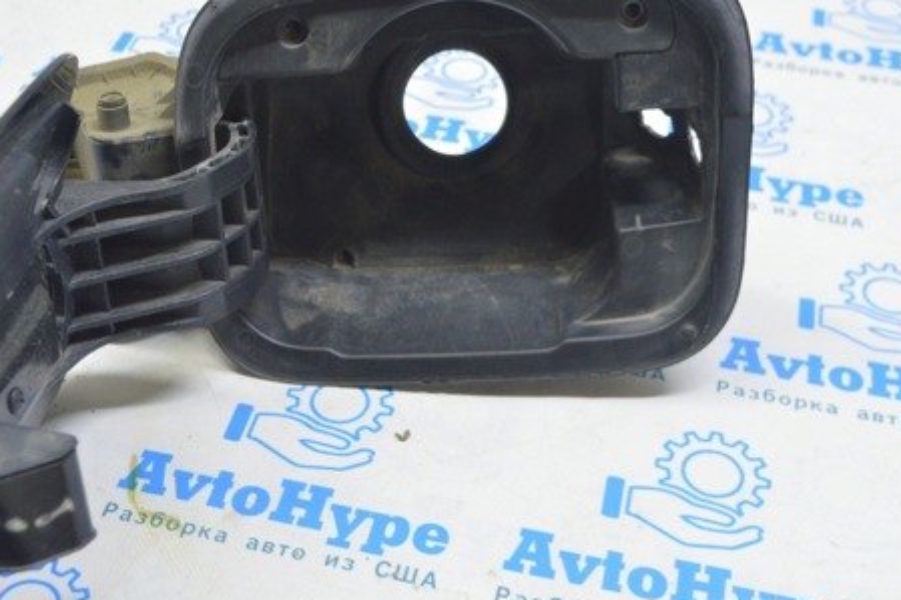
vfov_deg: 23.5
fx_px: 1444
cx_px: 345
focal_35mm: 58
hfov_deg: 34.5
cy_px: 298
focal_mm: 27
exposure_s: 1/15
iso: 400
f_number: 5.6
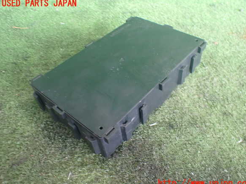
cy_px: 93
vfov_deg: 45.4
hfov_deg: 58.4
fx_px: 220
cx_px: 127
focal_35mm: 31
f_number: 2.3
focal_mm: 5.4
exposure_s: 1/40
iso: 800
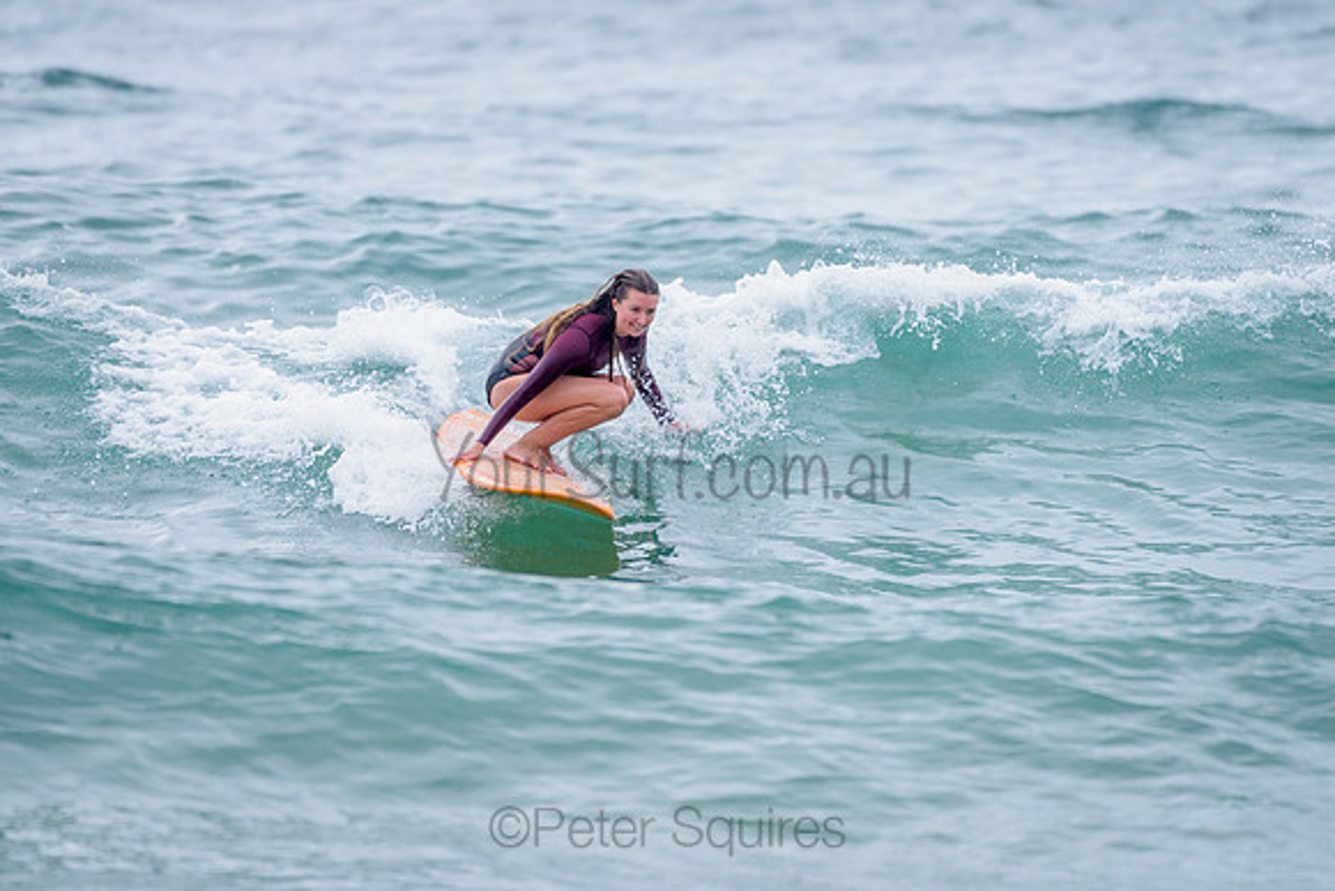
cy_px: 346
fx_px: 22745
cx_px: 619
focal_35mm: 613
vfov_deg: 2.2
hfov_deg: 3.4
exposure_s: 1/1250
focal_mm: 500
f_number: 5.6
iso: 320
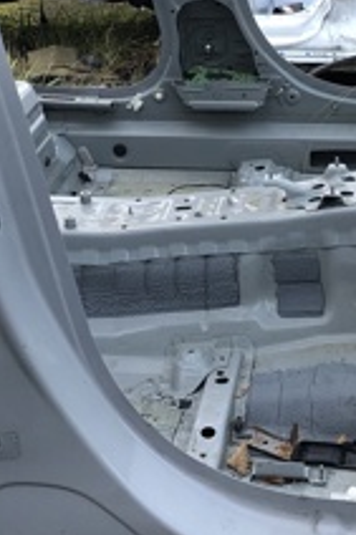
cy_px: 141
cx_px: 159
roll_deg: +1.8
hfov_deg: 15.5
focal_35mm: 88
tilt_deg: -16.4
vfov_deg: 22.9
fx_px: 1307
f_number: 1.8
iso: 40
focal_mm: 4
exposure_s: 1/24
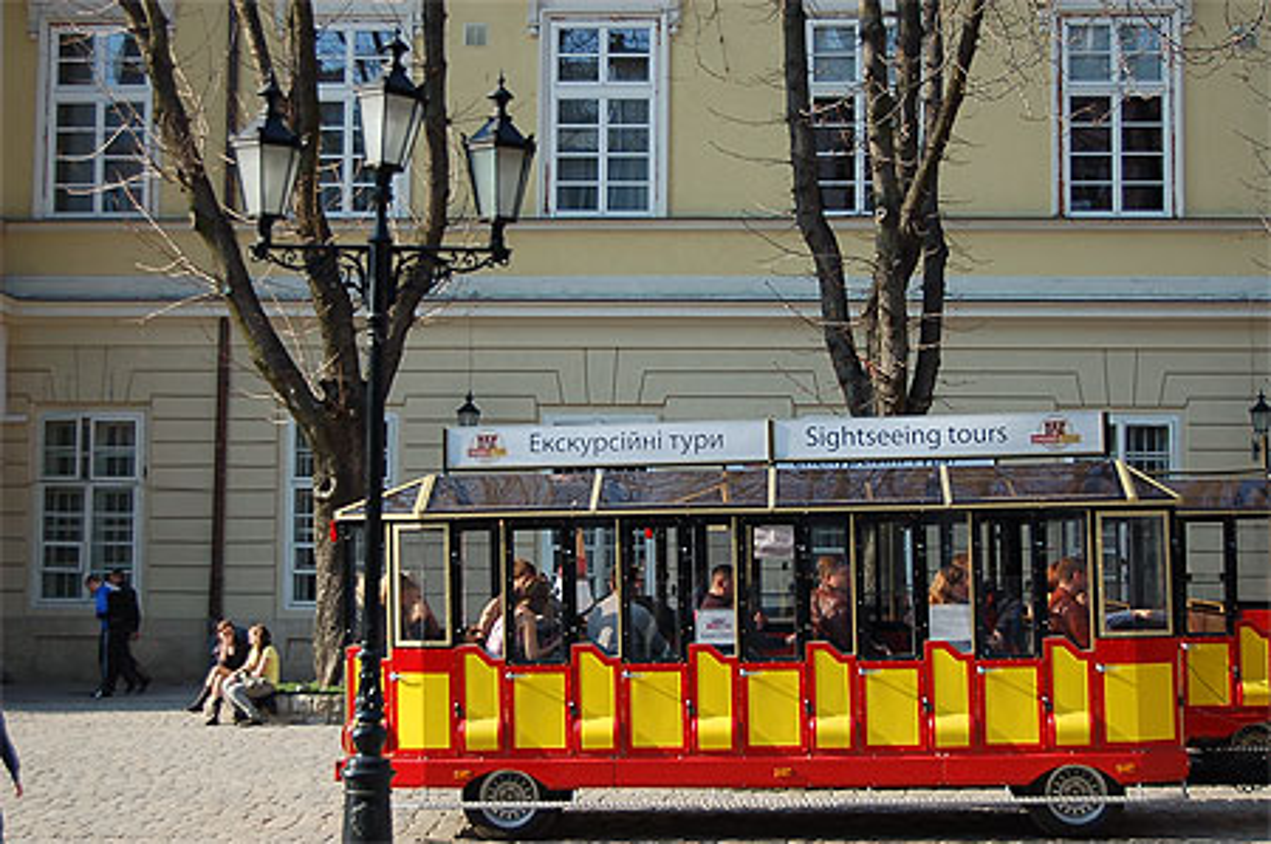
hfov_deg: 35.1
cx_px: 636
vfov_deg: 23.7
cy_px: 422
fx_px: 2010
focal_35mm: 57
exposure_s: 1/400
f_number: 5
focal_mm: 38
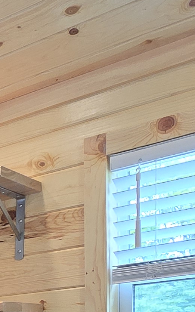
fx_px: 561
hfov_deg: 14.4
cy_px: 420
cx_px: -251
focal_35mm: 66
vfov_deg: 25.9
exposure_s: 1/60
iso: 100
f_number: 2.2
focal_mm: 2.2
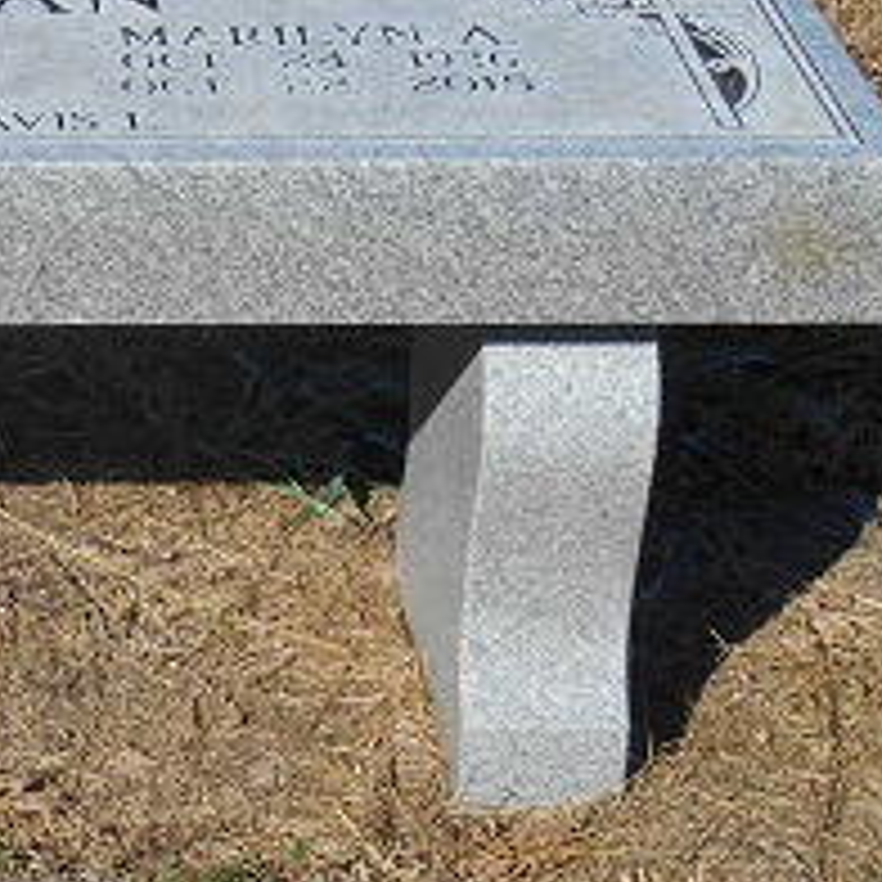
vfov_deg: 15.1
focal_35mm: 115
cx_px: -162
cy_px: 259
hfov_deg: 14.7
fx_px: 3315
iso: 80
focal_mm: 9.5
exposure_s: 1/640
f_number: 4.2
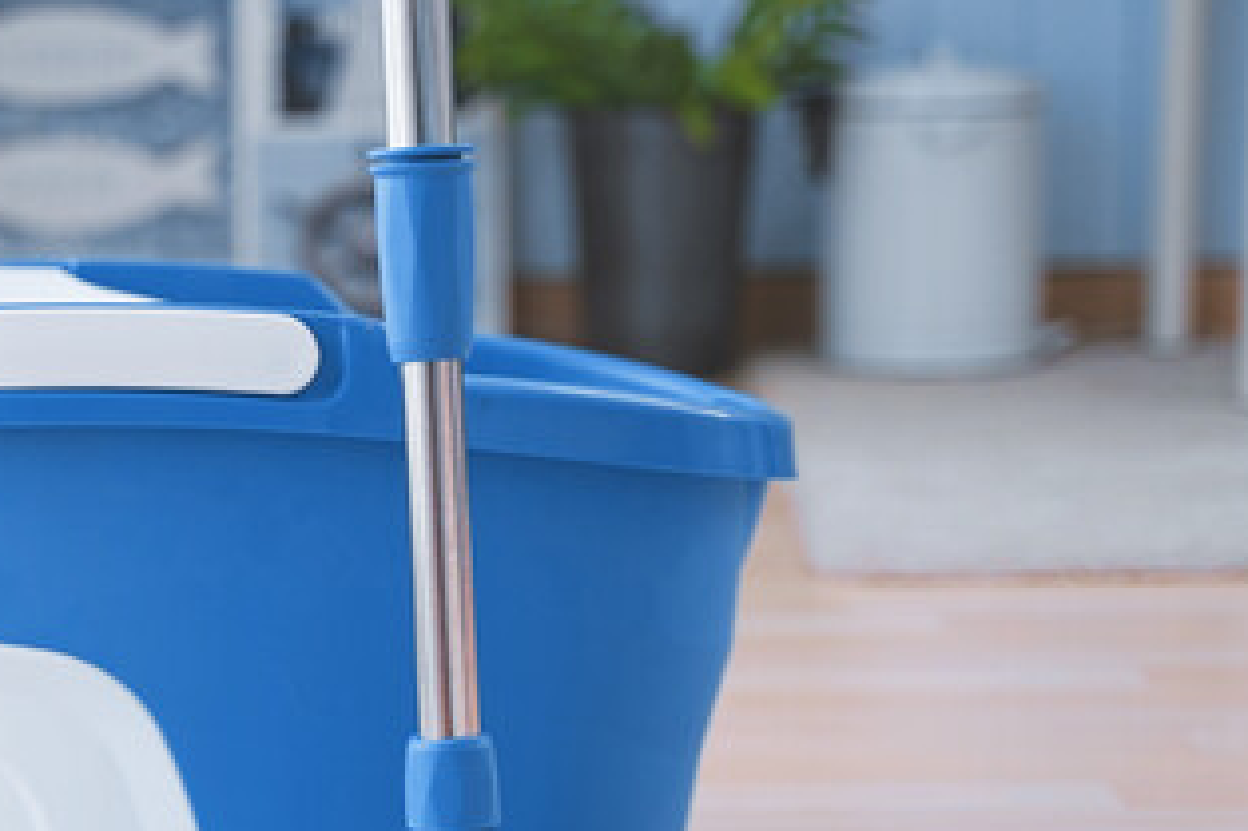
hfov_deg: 18.9
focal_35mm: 107
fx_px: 3707
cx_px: 211
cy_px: 652
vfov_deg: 12.7
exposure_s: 1/100
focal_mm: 56
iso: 400
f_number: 3.2
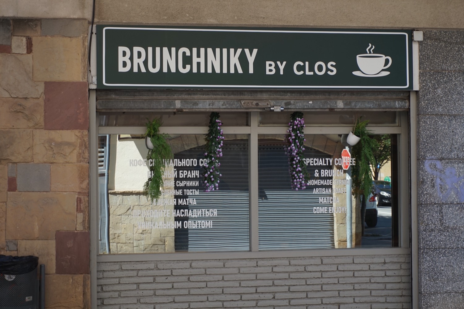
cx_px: 232
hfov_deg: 27.0
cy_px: 154
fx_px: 966
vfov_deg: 18.2
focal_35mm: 75
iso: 100
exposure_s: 1/160
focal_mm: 50
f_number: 6.3
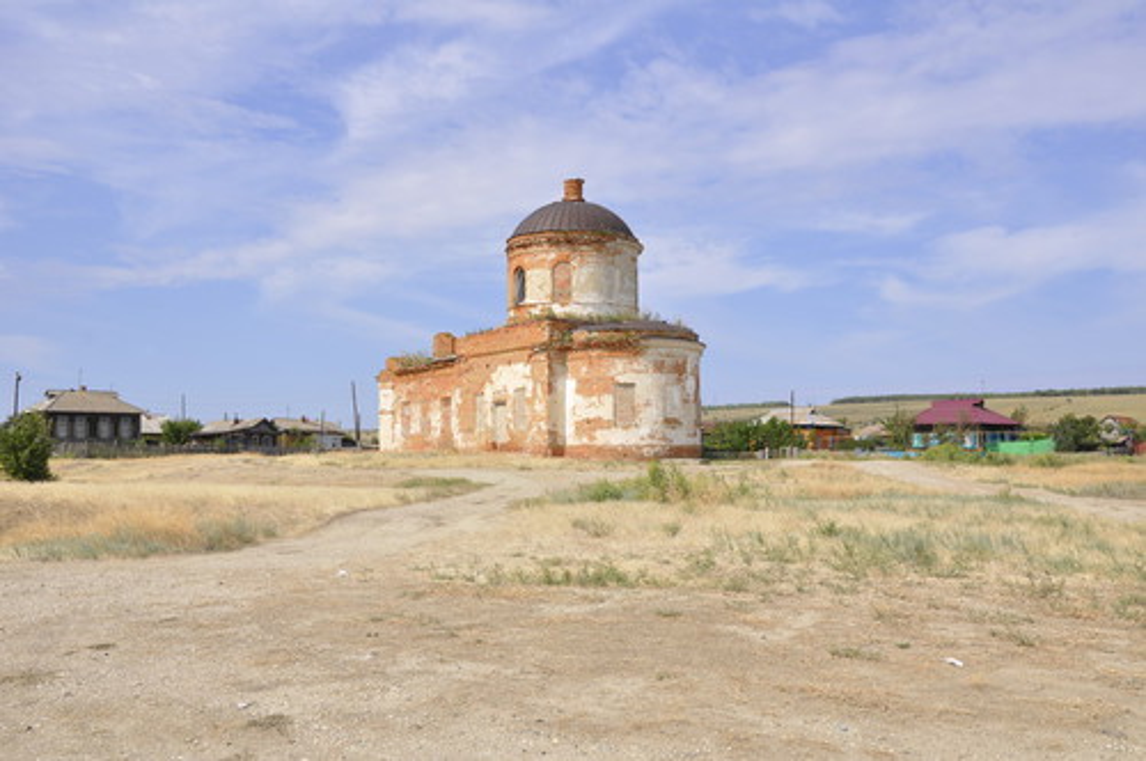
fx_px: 1192
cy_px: 380
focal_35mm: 38
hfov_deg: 51.3
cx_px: 573
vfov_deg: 35.4
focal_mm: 25
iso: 200
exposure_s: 1/400
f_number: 10
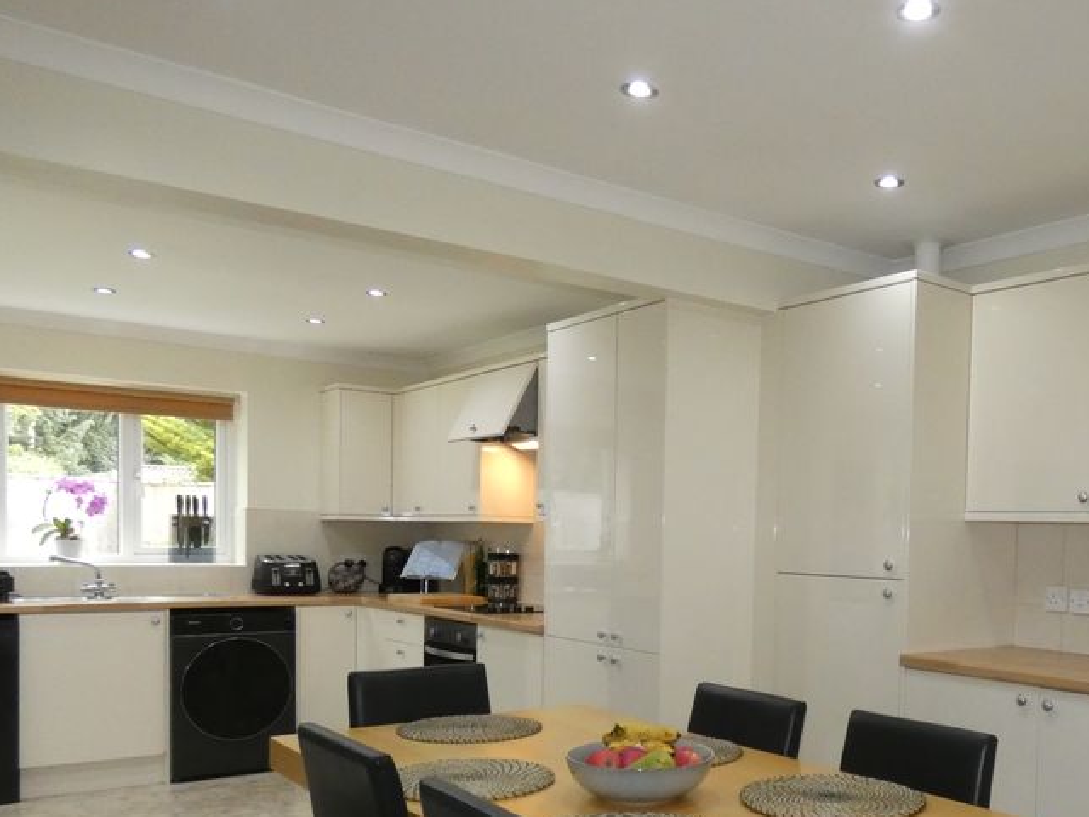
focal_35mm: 32
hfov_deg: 54.9
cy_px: 582
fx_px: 1007
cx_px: 774
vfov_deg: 43.2
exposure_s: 1/60
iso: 640
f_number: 2.8
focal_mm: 3.6
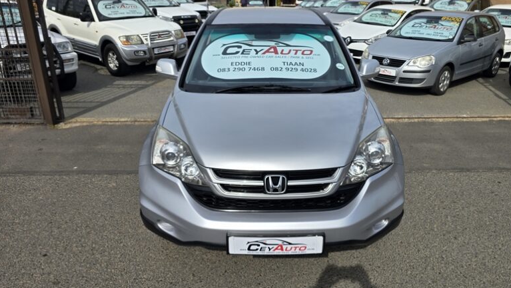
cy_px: 120
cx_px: 262
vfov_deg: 44.3
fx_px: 352
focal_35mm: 26
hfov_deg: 71.9
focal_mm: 6.3
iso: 12
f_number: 1.7
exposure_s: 1/1182
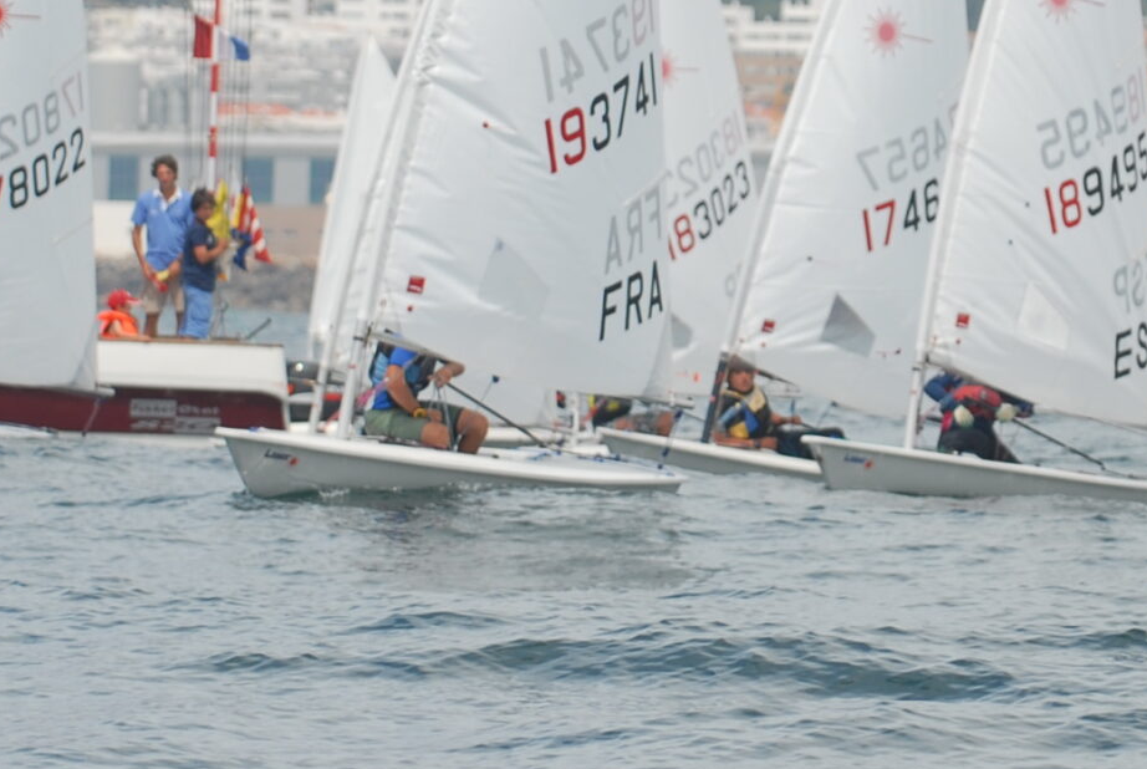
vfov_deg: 2.8
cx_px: 964
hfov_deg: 4.1
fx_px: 15956
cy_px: -207
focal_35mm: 500
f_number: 4
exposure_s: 1/1000
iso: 100
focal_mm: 120
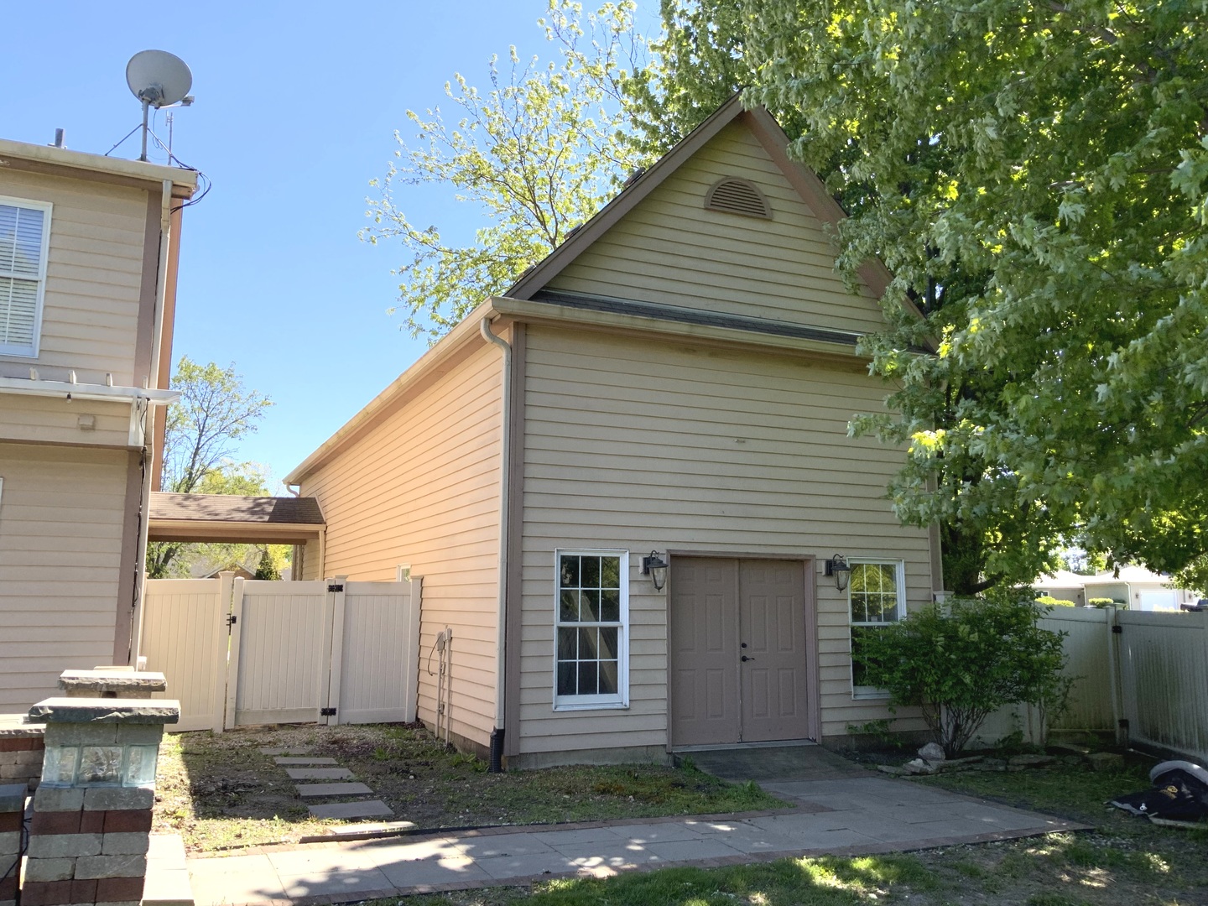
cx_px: 604
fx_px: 1012
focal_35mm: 29
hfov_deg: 61.7
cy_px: 453
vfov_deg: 48.2
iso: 16
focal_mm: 3
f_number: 1.8
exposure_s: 1/739
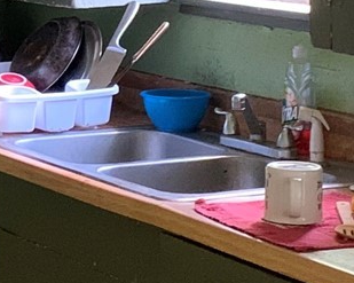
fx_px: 1760
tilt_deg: -7.9
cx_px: -47
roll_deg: +1.1
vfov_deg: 9.2
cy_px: 34
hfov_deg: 11.3
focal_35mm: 168
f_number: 1.8
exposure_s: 1/30
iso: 500
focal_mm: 4.25
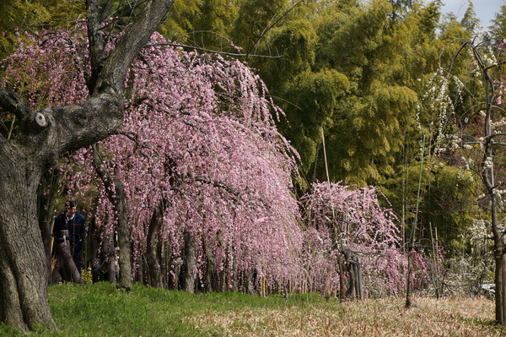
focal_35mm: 75
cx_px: 253
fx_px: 1053
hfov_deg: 27.0
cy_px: 168
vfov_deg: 18.2
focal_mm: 50
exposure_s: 1/200
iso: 100
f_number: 9
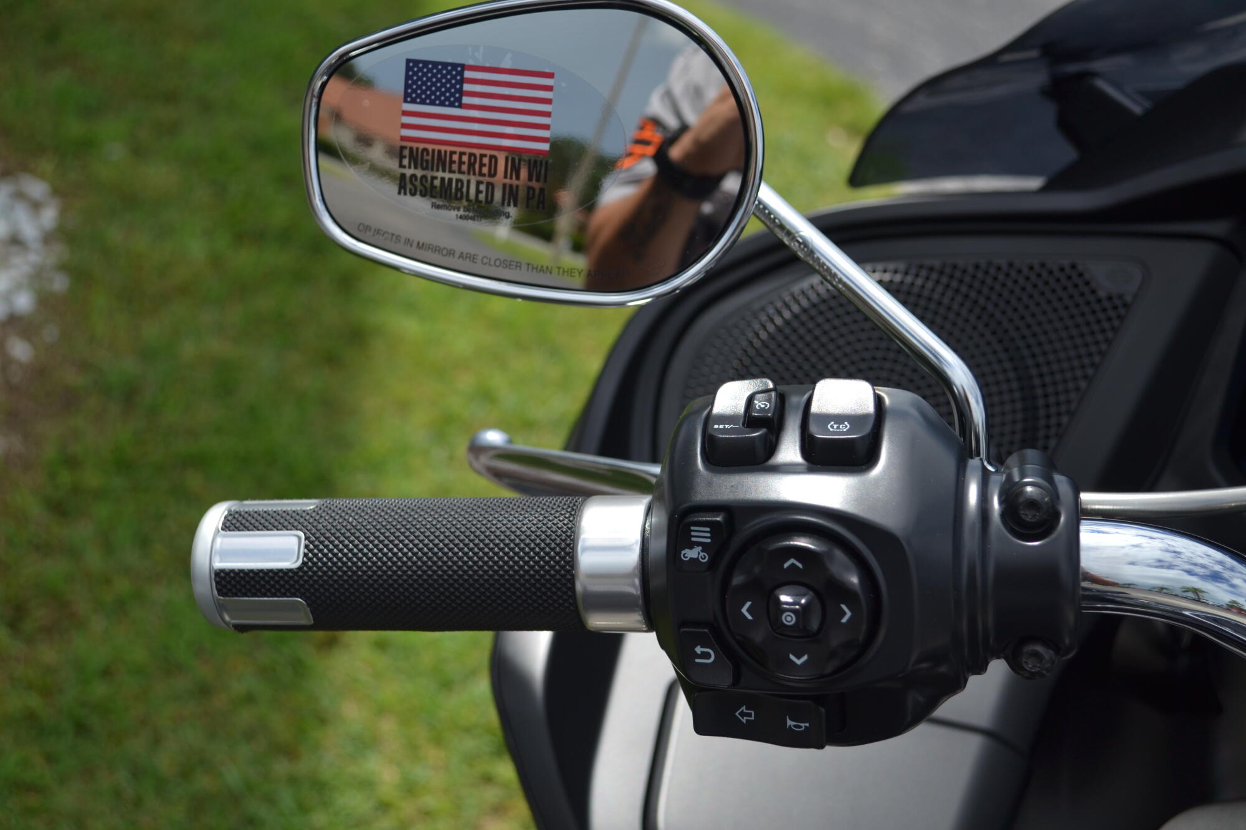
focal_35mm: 51
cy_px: 415
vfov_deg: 26.5
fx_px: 1765
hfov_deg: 38.9
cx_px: 623
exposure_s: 1/640
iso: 100
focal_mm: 34
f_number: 5
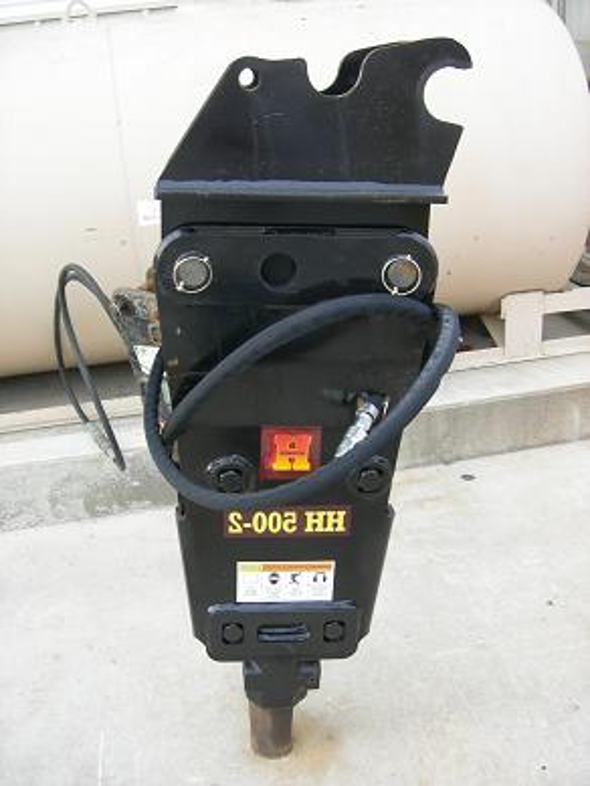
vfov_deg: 51.3
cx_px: 295
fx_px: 818
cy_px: 393
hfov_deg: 39.7
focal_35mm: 36
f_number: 3.4
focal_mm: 7.5
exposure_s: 1/50.1
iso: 64
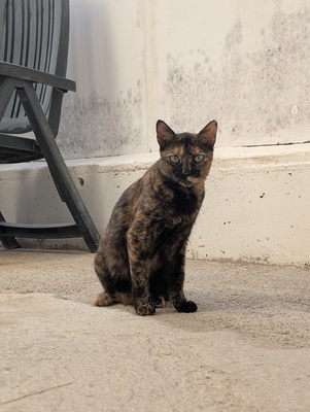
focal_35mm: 49
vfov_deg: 38.9
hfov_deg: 29.7
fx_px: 584
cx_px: 155
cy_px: 206
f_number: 1.68
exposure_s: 1/224
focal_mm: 6.9
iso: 21
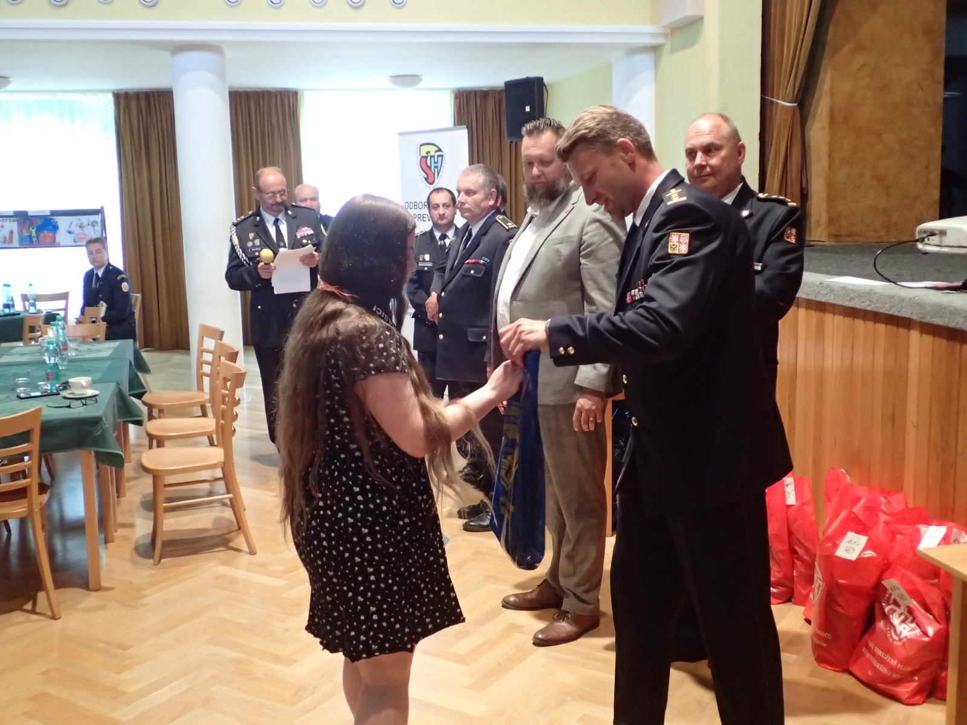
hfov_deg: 49.0
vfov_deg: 37.7
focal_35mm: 38
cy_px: 362
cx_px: 484
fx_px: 1062
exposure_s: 1/80
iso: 800
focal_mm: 6.86
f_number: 2.7
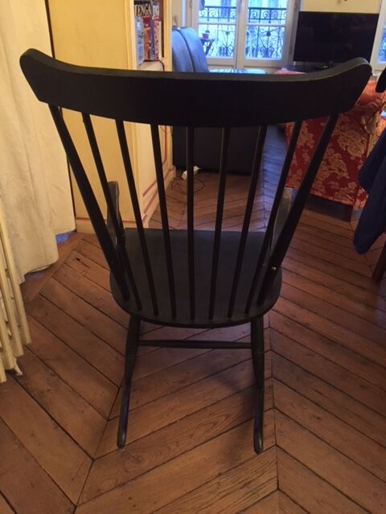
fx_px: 431
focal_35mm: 29
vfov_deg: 61.7
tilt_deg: -28.1
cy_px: 257
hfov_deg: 48.2
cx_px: 193
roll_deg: -0.7
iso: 320
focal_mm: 4.15
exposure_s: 1/17
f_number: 2.2
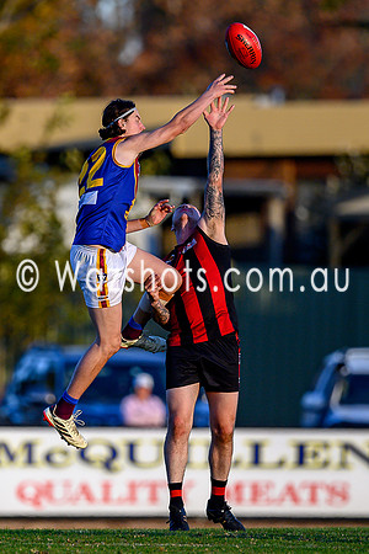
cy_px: 317
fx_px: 16676
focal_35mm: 1085
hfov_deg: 1.3
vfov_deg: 1.9
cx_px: 100
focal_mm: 500
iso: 360
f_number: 4
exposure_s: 1/1600
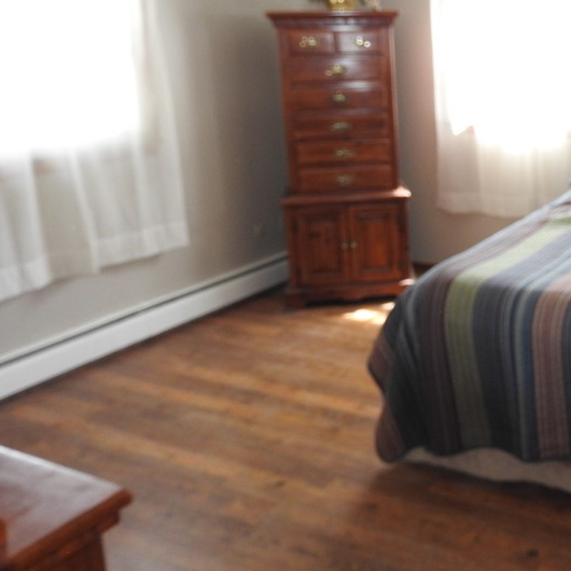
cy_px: 207
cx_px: 527
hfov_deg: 37.9
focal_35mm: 41
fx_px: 765
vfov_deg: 40.6
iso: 200
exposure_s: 1/30
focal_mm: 4.3
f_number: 3.3
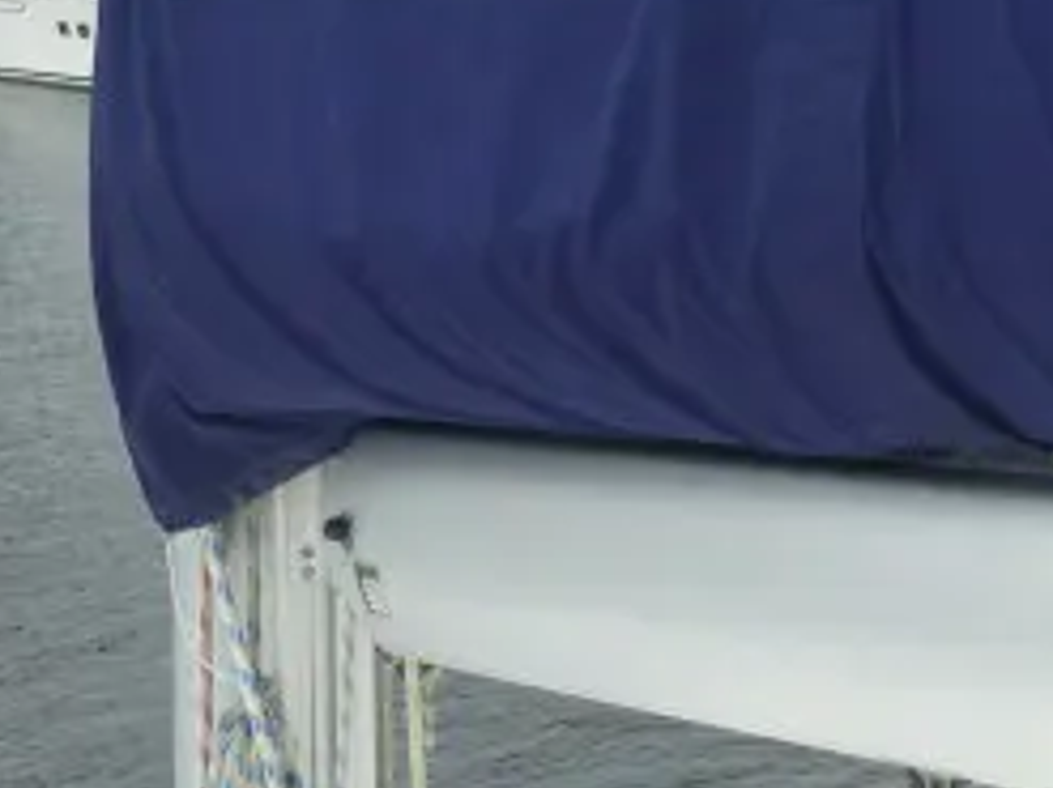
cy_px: 226
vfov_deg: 13.4
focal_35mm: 110
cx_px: 836
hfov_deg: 17.7
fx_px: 3345
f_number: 3.7
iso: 100
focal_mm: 6.1
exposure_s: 1/250
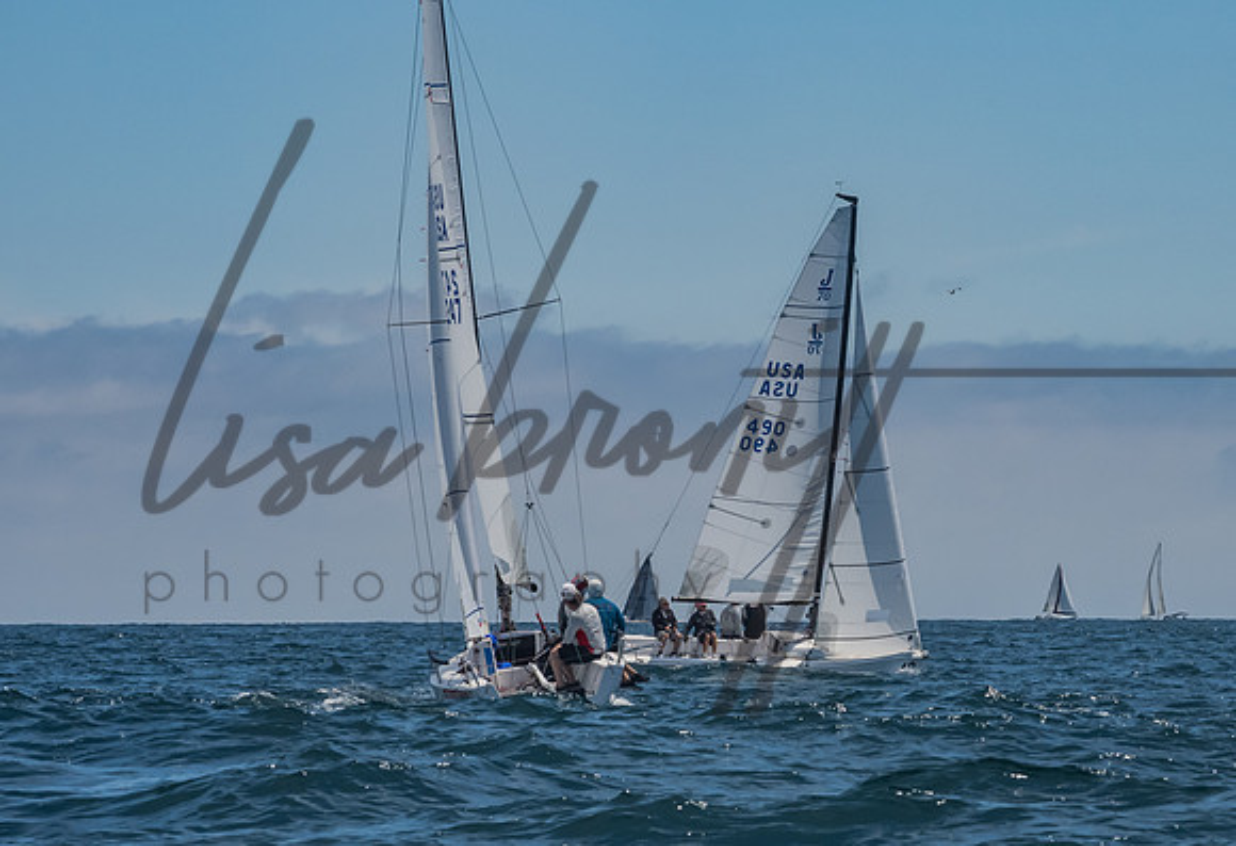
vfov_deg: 5.9
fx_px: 8202
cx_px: 693
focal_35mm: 237
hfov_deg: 8.6
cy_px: 440
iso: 640
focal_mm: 140
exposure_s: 1/1600
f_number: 14
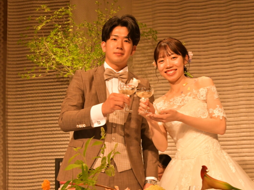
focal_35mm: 49
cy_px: 95
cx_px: 140
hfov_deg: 38.9
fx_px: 360
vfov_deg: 29.7
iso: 4000
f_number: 9
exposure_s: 1/200
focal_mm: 30
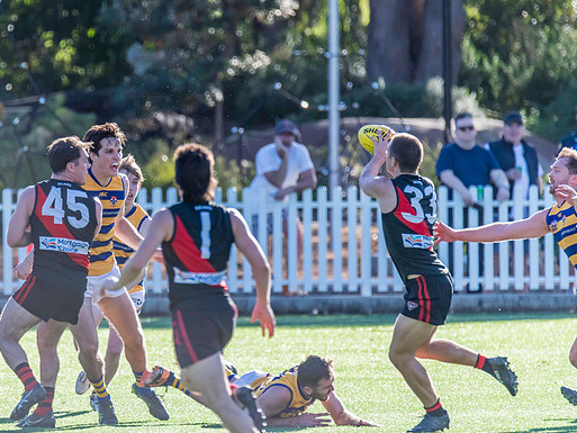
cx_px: 169
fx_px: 13872
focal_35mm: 832
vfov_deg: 1.8
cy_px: 159
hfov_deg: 2.4
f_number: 6.3
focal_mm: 600
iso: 800
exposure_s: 1/2000
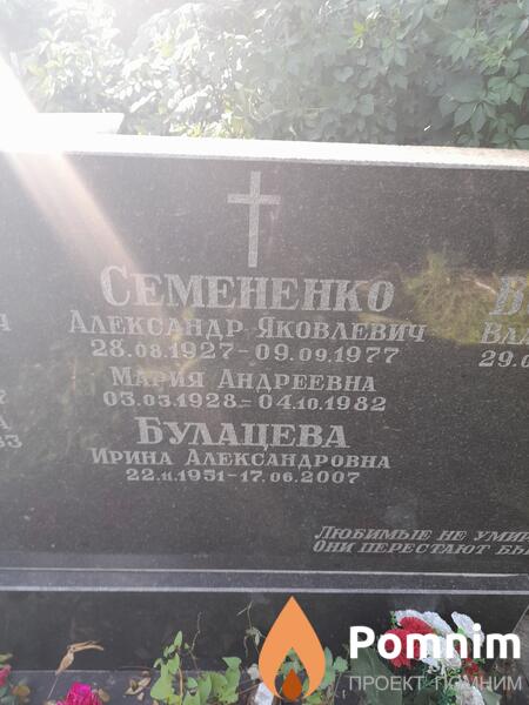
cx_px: 264
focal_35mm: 25
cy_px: 352
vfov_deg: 69.4
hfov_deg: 54.9
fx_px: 509
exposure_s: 1/50
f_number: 2
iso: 32
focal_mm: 4.6
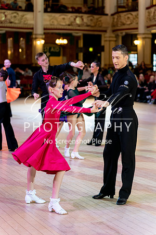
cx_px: 78
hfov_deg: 15.5
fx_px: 572
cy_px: 118
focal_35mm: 88
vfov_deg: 23.1
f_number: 2.8
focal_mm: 88
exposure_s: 1/500
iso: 3200
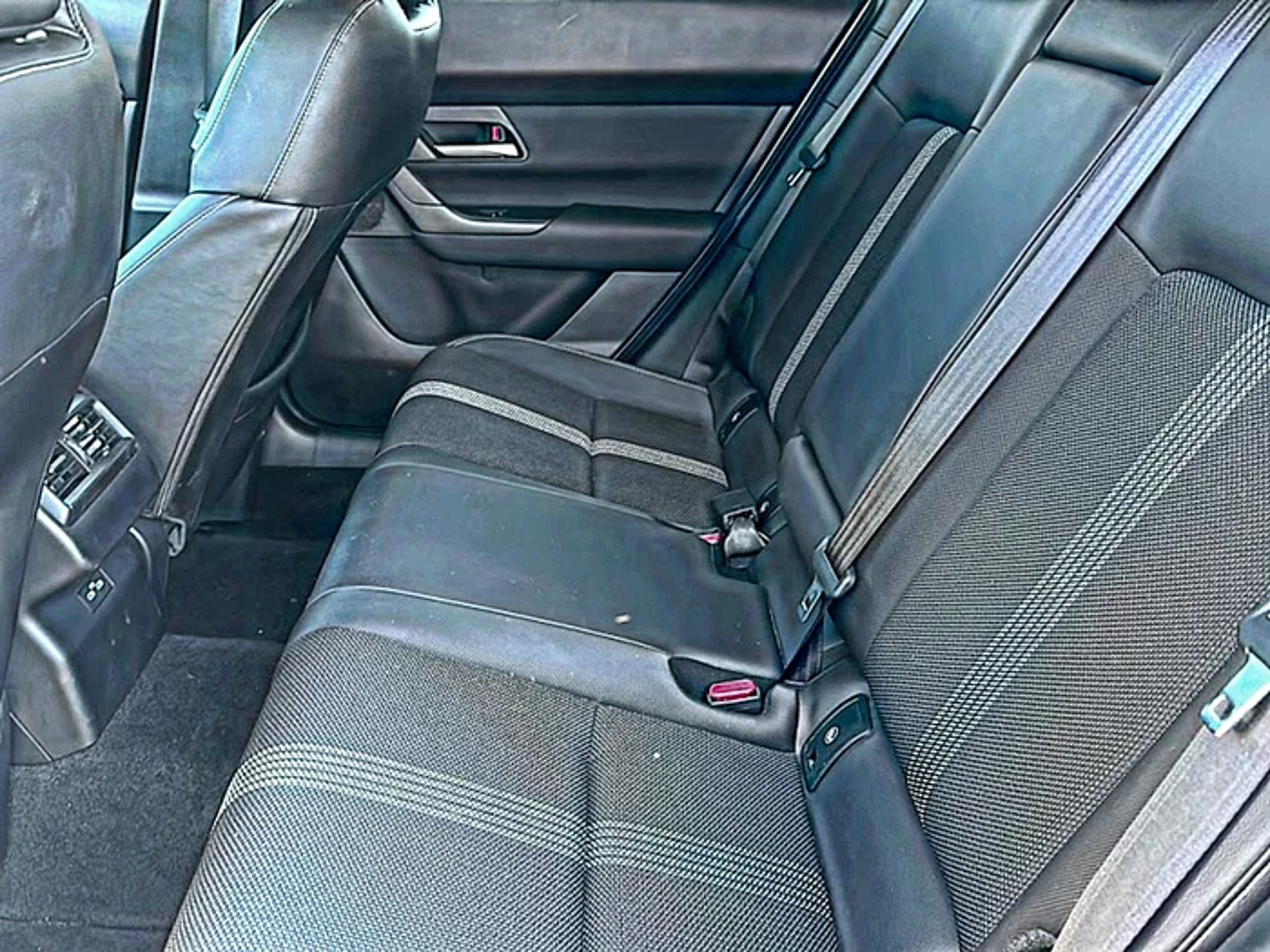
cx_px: 635
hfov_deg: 69.4
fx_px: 917
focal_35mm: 25
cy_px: 476
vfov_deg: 54.9
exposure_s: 1/80
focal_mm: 6.86
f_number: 1.78
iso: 160
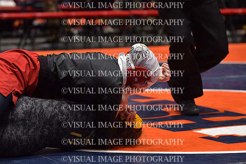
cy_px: 82
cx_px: 123
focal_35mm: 153
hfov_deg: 13.4
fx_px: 1046
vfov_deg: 9.0
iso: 3200
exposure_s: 1/1000
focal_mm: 102
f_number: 2.8
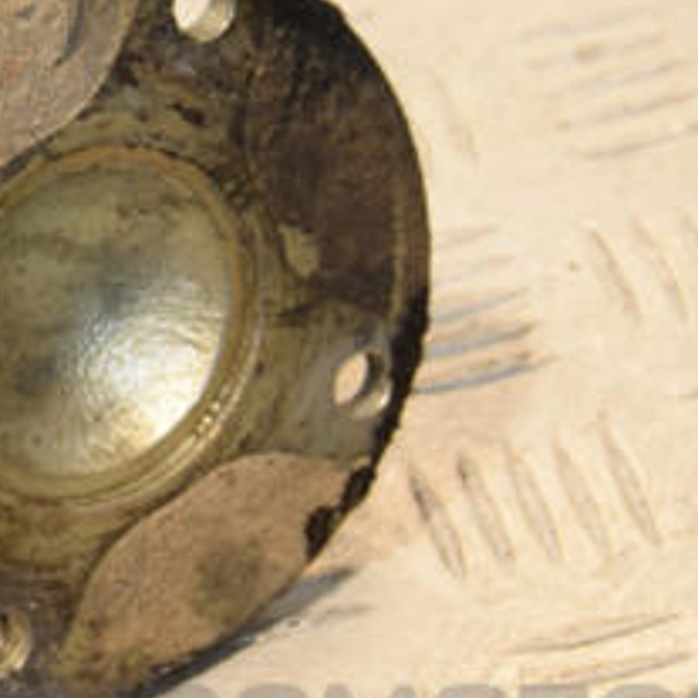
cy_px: 287
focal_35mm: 192
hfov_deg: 9.0
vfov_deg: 9.1
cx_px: -91
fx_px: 4380
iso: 800
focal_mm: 52
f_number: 6.3
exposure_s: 1/200
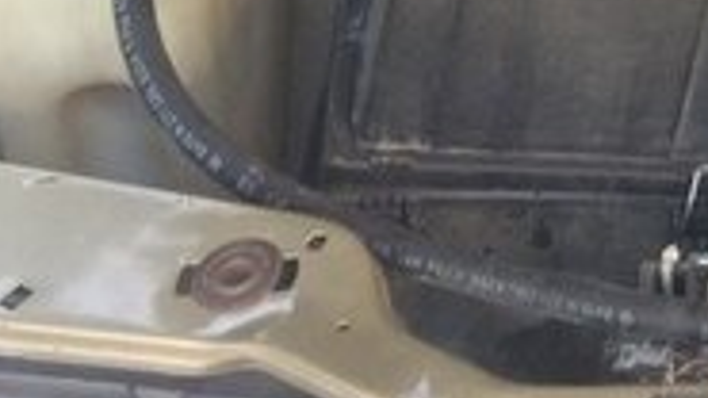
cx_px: 1225
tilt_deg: -31.7
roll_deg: -4.2
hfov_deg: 16.3
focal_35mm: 113
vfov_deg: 10.1
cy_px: -339
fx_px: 2121
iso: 40
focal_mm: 4.15
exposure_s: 1/50
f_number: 2.2
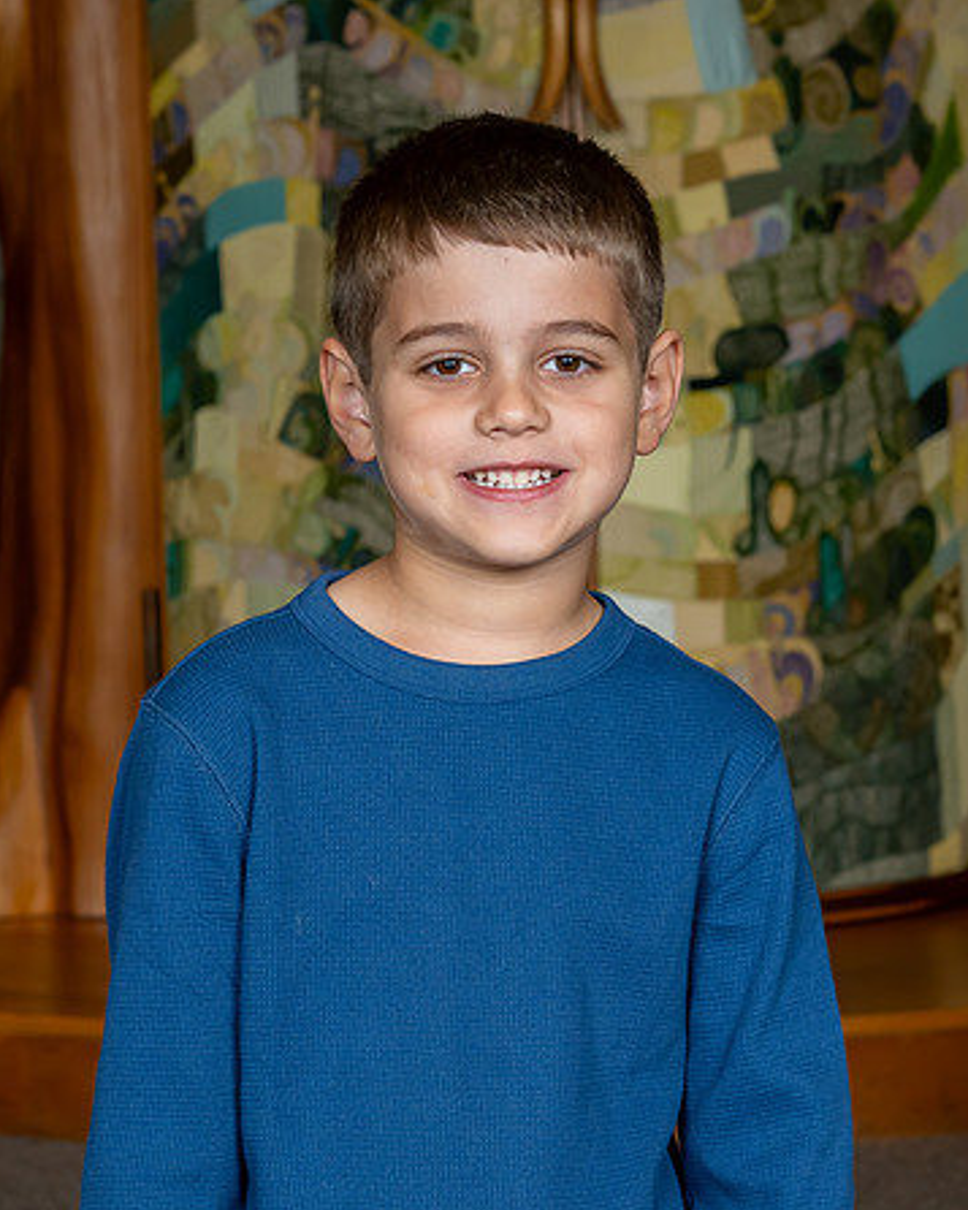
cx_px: 677
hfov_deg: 14.8
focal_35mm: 104
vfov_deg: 18.4
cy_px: 611
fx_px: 3723
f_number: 7.1
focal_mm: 53
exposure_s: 1/200
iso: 500
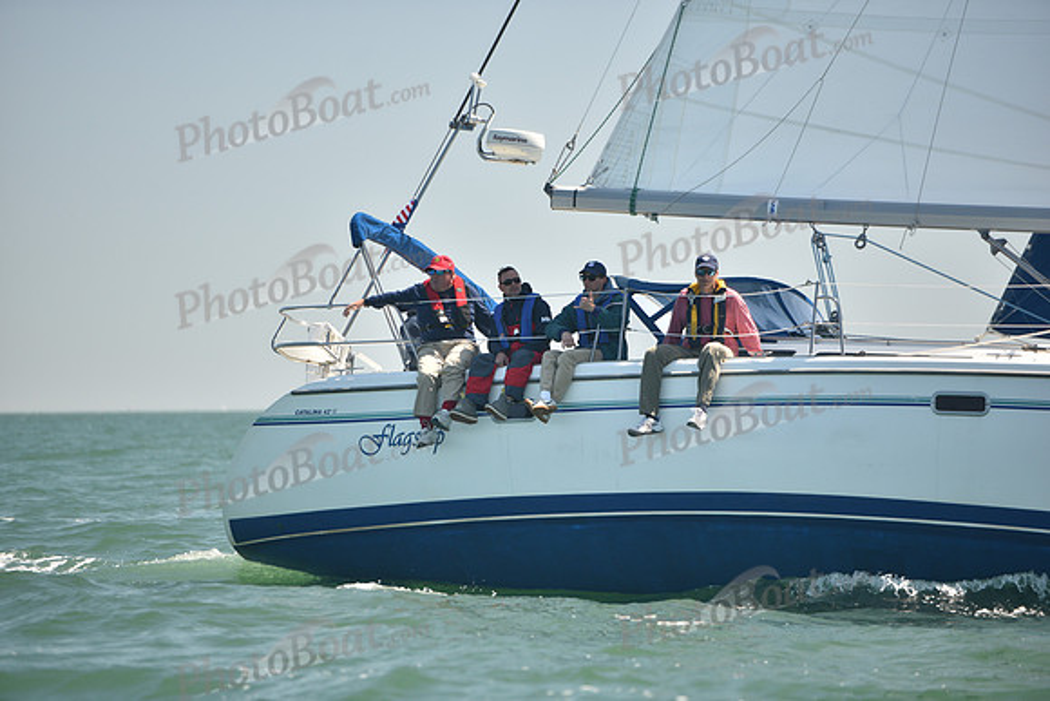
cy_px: 350
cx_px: 525
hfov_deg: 10.3
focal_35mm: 200
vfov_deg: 6.9
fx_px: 5834
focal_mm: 200
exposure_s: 1/800
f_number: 3.2
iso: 250
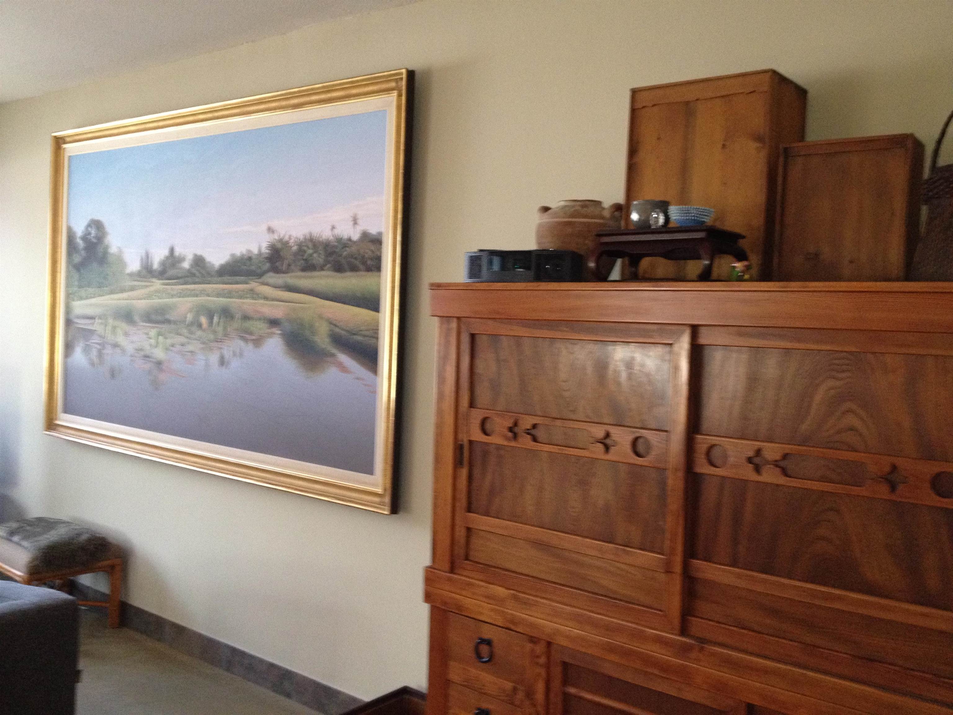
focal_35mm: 35
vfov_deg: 40.7
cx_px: 476
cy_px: 358
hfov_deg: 52.6
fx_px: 964
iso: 320
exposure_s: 1/20
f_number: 2.4
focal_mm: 4.28
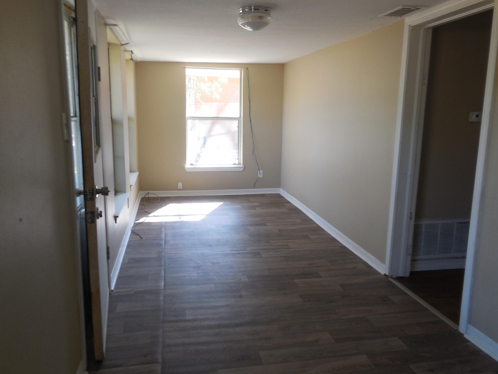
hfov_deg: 69.4
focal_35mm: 25
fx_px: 360
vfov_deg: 54.9
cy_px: 187
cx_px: 249
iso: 125
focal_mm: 4.5
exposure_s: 1/60
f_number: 3.1
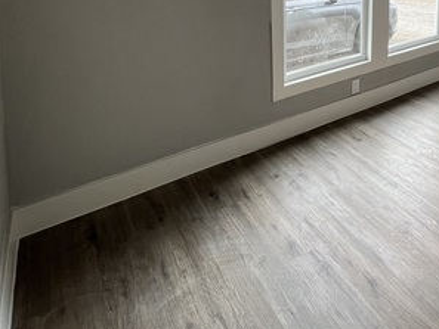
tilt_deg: -7.0
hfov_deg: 58.4
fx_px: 355
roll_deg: +0.5
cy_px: -18
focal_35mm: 28
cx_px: 353
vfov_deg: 41.5
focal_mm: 1.57
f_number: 1.8
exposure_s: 1/120
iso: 64
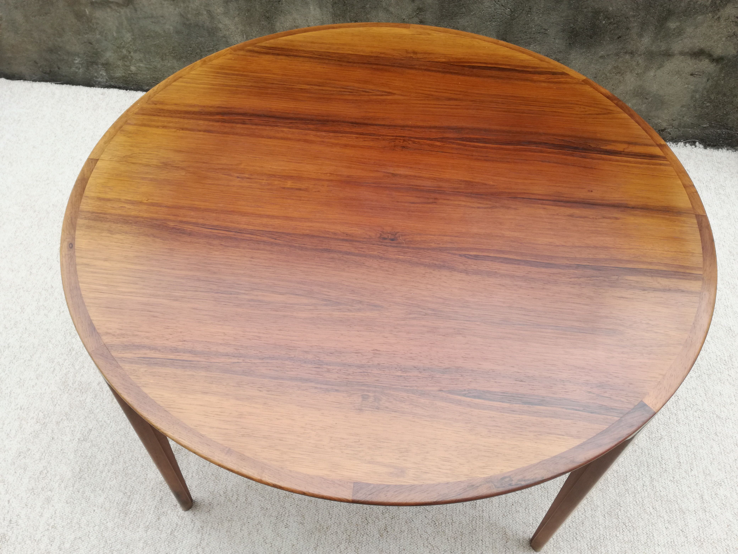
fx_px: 576
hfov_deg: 65.3
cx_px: 369
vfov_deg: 51.4
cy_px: 277
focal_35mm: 27
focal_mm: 3.79
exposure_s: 1/156
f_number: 2
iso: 50
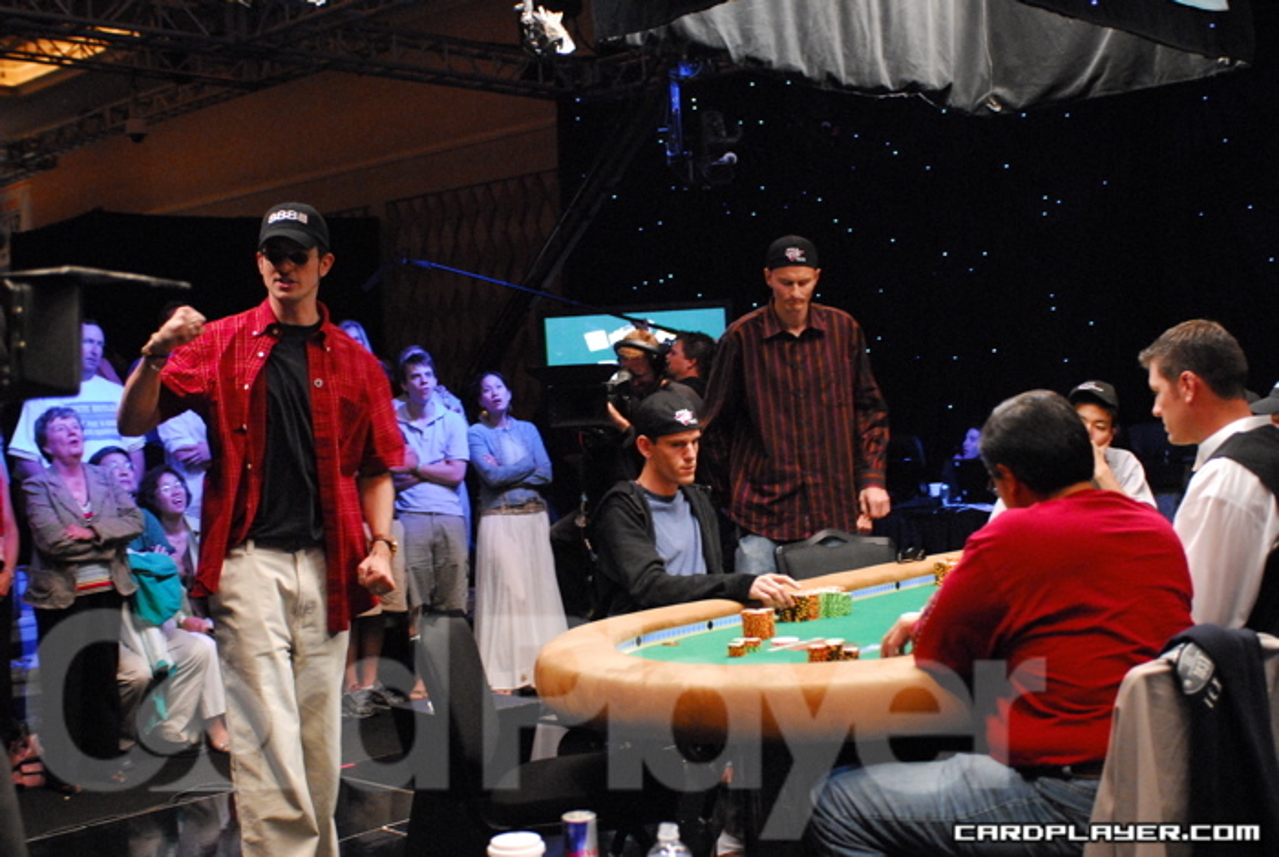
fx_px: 1494
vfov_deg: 32.0
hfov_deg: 46.3
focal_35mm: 42
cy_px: 428
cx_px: 640
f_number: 2.8
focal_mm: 28
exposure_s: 1/60
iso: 1600
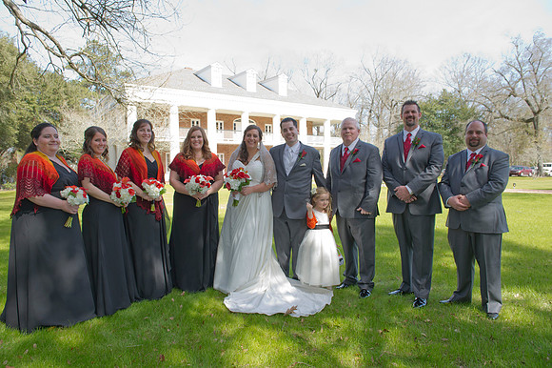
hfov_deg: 73.8
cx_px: 276
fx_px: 368
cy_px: 184
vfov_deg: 53.1
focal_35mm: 24
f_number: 6.3
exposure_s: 1/100
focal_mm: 24
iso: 200
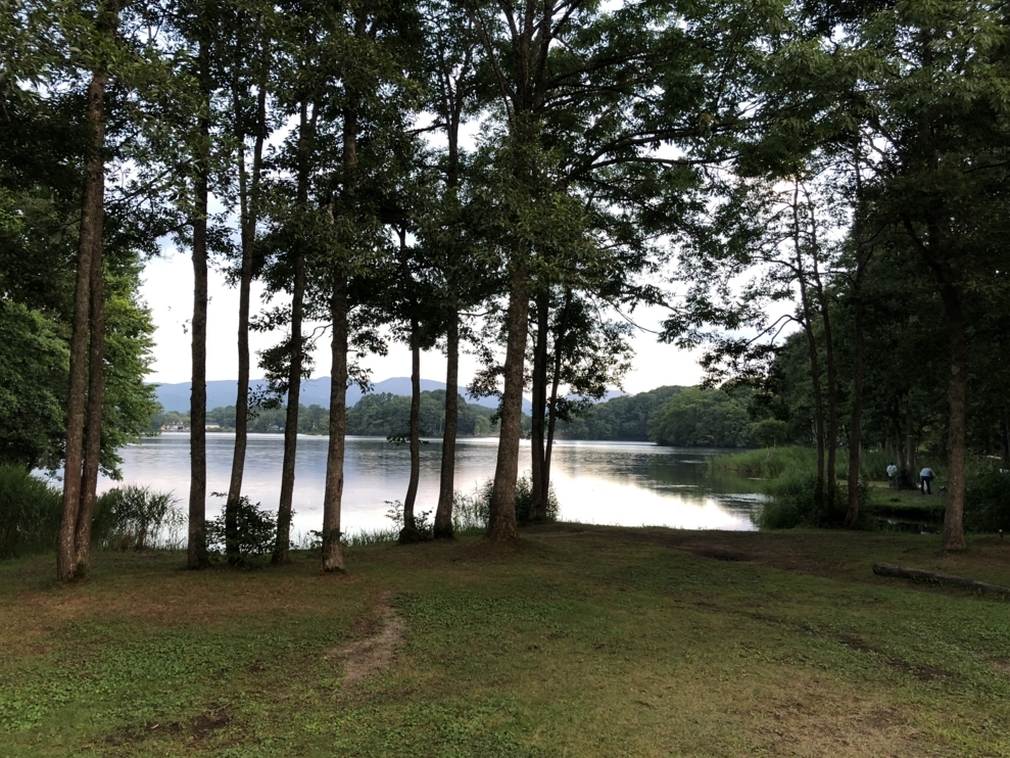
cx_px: 490
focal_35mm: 29
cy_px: 380
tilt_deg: +3.1
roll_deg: +0.5
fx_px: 846
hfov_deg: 61.6
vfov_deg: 48.2
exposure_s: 1/30
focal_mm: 3.99
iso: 25
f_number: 1.8
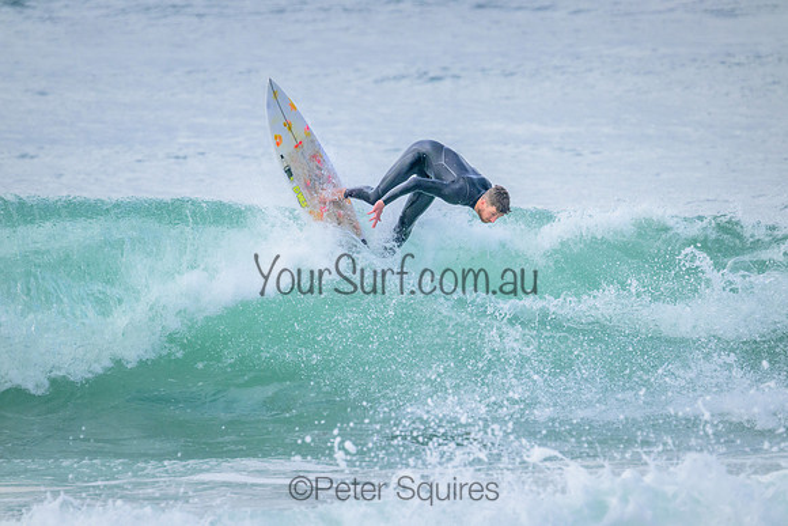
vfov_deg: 2.5
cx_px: 394
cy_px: 263
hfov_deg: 3.7
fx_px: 12260
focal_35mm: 560
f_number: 11
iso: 2500
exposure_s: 1/1250
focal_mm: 560
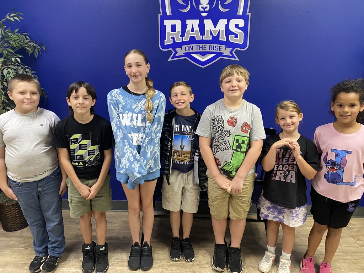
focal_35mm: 26
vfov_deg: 53.1
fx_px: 273
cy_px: 136
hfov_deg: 67.3
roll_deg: -0.1
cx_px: 182
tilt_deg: -14.8
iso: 400
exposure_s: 1/60
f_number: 1.8
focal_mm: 4.25
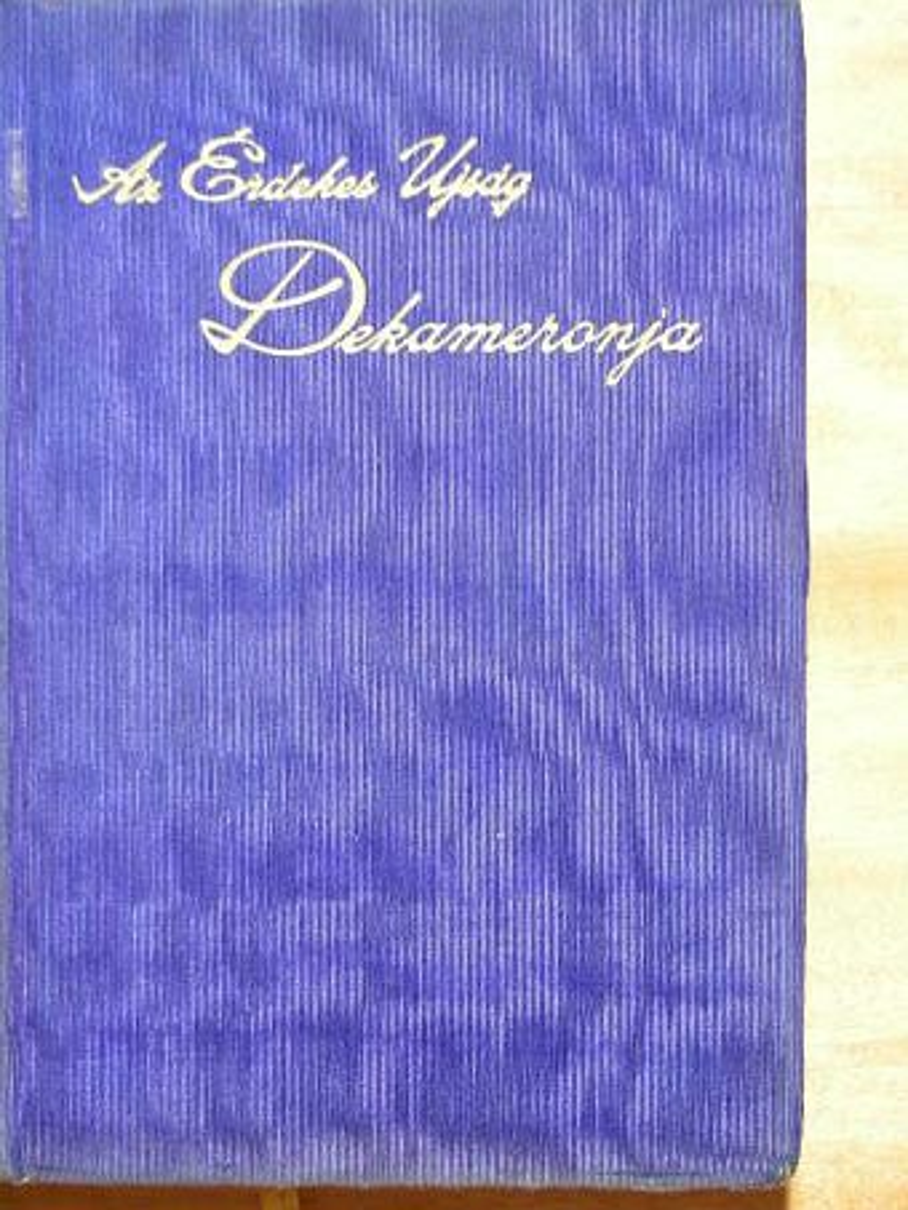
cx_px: 454
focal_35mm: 79
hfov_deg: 18.7
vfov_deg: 24.7
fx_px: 2762
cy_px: 605
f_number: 3.5
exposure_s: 1/6.4
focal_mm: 13.2
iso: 50
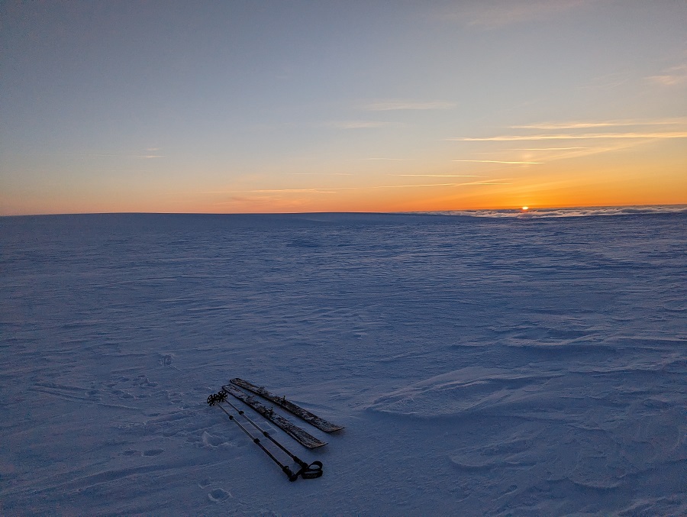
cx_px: 344
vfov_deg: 56.9
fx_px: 477
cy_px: 258
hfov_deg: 71.5
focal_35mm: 24
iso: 47
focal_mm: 6.81
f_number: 1.85
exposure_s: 1/1550
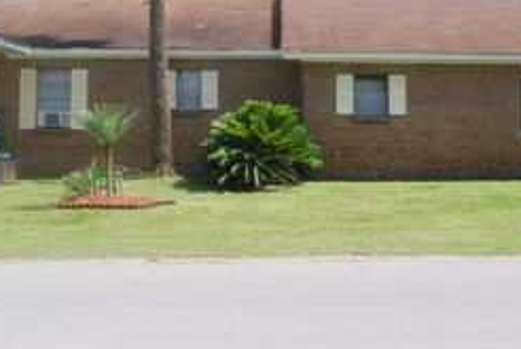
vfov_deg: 20.2
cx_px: 330
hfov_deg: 29.9
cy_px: 78
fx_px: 971
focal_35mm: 67
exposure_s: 1/250
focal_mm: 22
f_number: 8
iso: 100
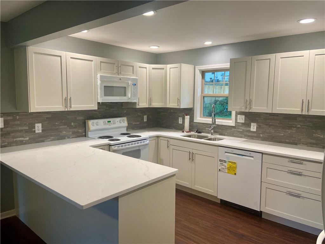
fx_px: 244
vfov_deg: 53.1
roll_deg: -0.8
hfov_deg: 67.3
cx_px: 162
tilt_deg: -8.3
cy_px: 122
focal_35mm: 26
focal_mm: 4.25
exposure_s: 1/60
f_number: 1.8
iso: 80
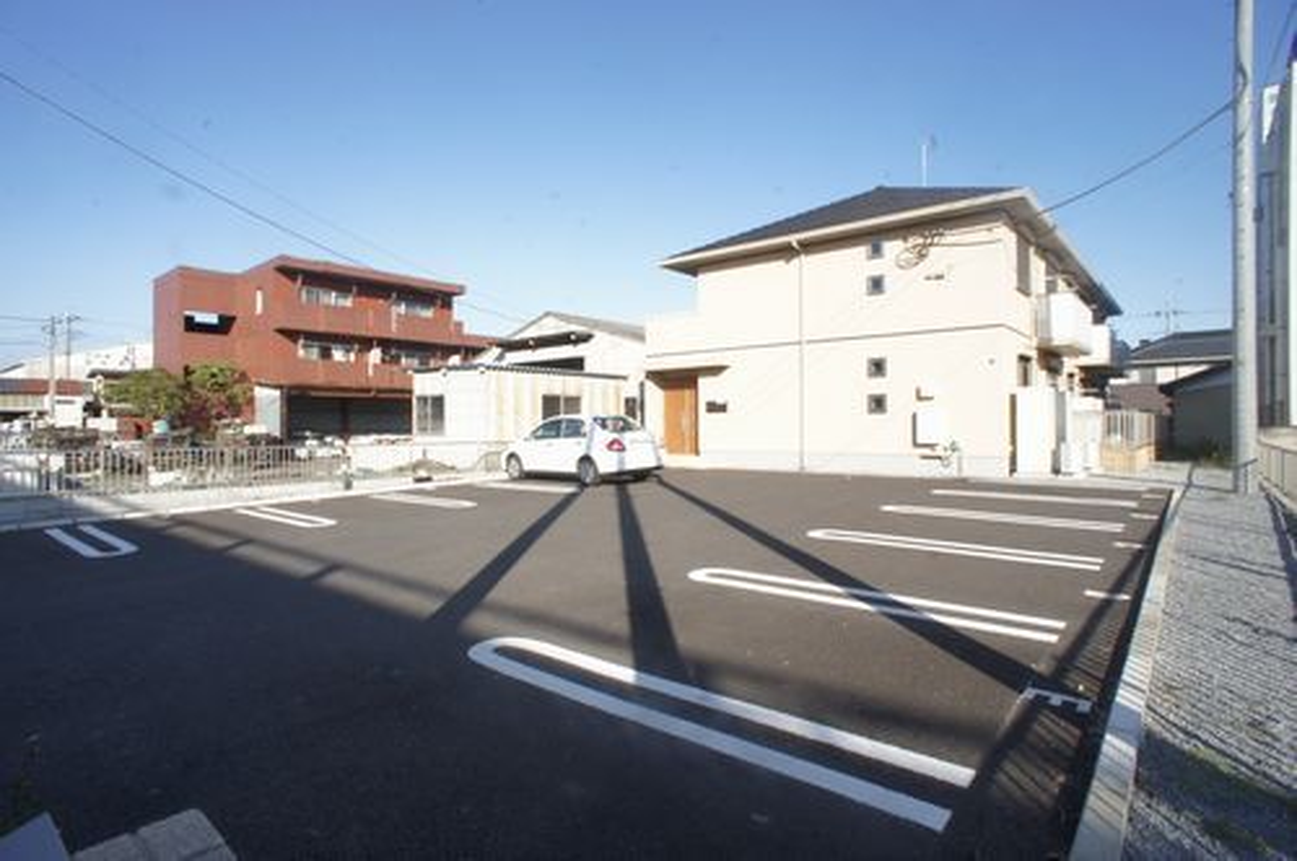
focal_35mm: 24
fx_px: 864
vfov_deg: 53.0
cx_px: 648
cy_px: 430
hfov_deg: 73.8
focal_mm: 16
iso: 400
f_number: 22
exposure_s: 1/40
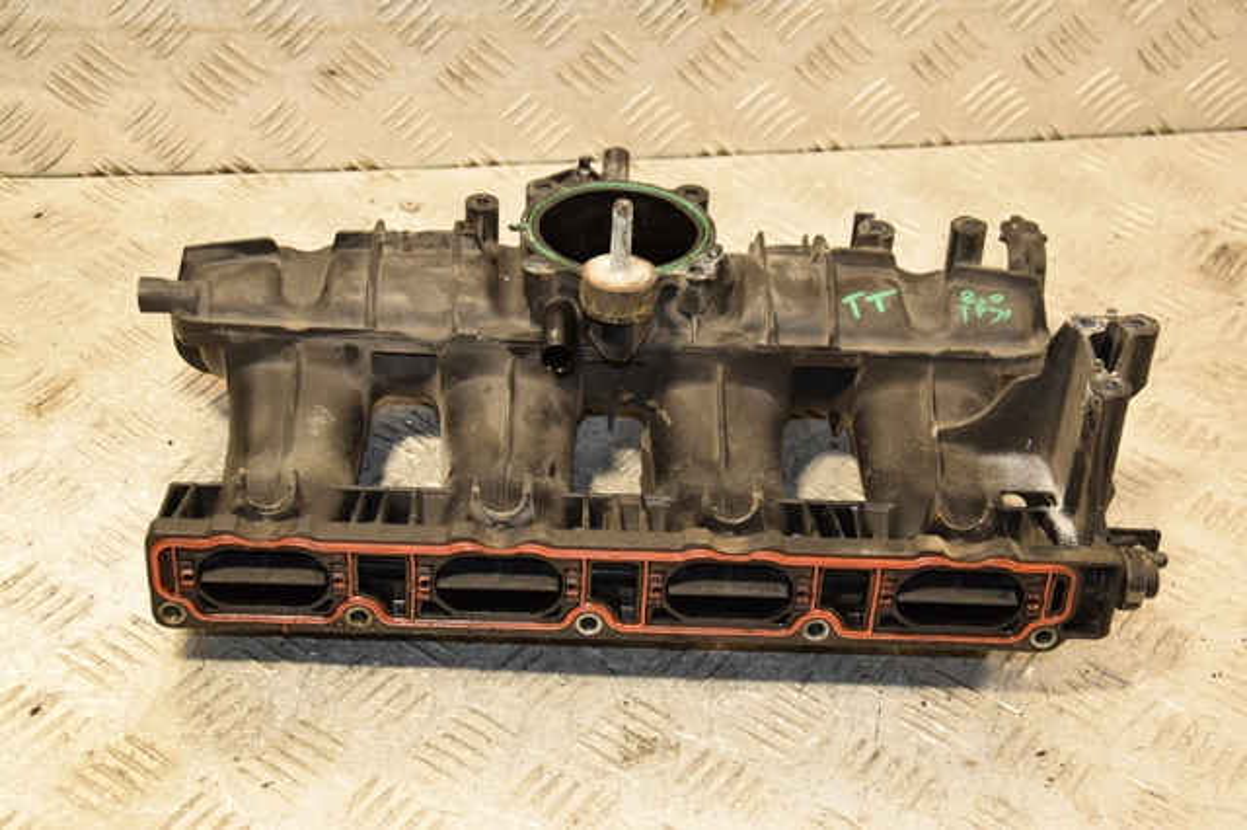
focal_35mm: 60
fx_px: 2077
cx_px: 624
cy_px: 415
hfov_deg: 33.4
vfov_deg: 22.6
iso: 800
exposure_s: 1/125
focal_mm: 40
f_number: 4.8
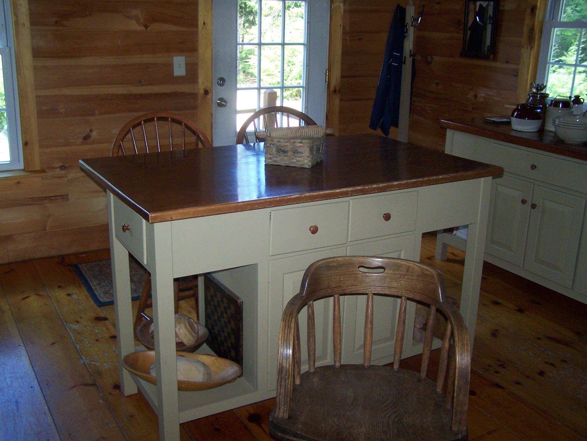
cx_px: 294
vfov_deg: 37.7
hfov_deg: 49.0
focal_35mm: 38
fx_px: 644
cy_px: 220
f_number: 2.8
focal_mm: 6.3
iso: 160
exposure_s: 1/60
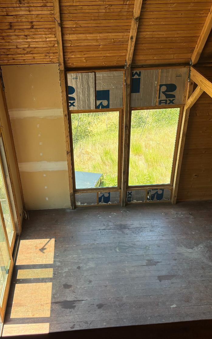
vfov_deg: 56.7
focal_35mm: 34
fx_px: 314
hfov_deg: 37.2
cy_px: 170
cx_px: 92
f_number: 1.78
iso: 160
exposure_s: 1/237
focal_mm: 6.76
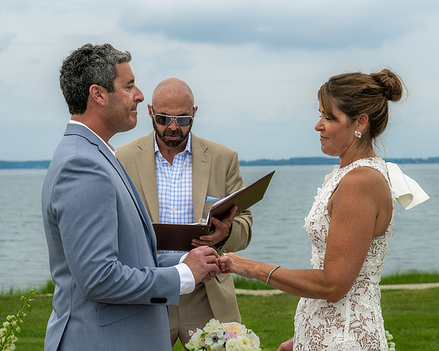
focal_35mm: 96
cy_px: 173
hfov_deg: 19.9
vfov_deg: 16.0
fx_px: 1246
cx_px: 276
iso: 100
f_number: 8
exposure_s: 1/250
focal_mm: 75
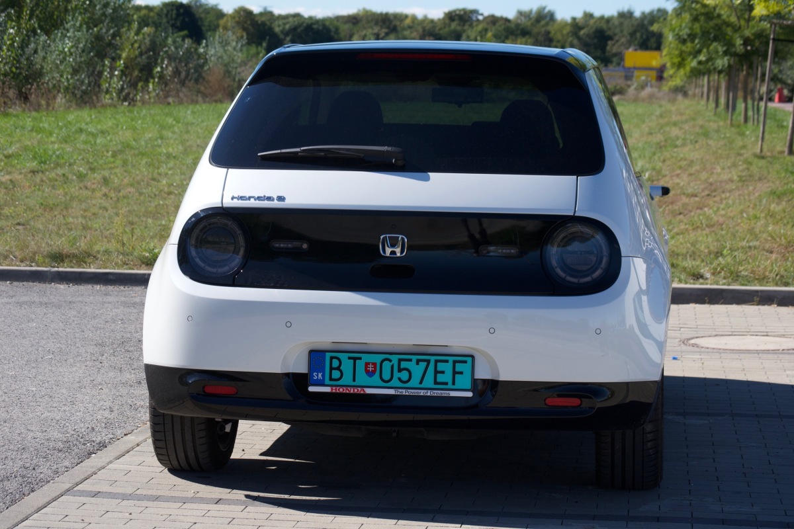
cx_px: 397
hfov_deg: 21.9
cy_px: 264
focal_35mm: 93
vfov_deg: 14.7
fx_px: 2051
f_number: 8
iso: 100
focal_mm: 62
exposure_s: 1/250
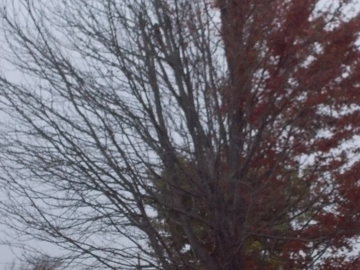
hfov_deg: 15.6
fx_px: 1310
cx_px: 269
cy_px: 149
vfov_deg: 11.8
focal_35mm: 126
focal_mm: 13.5
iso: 800
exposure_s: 1/80
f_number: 5.8
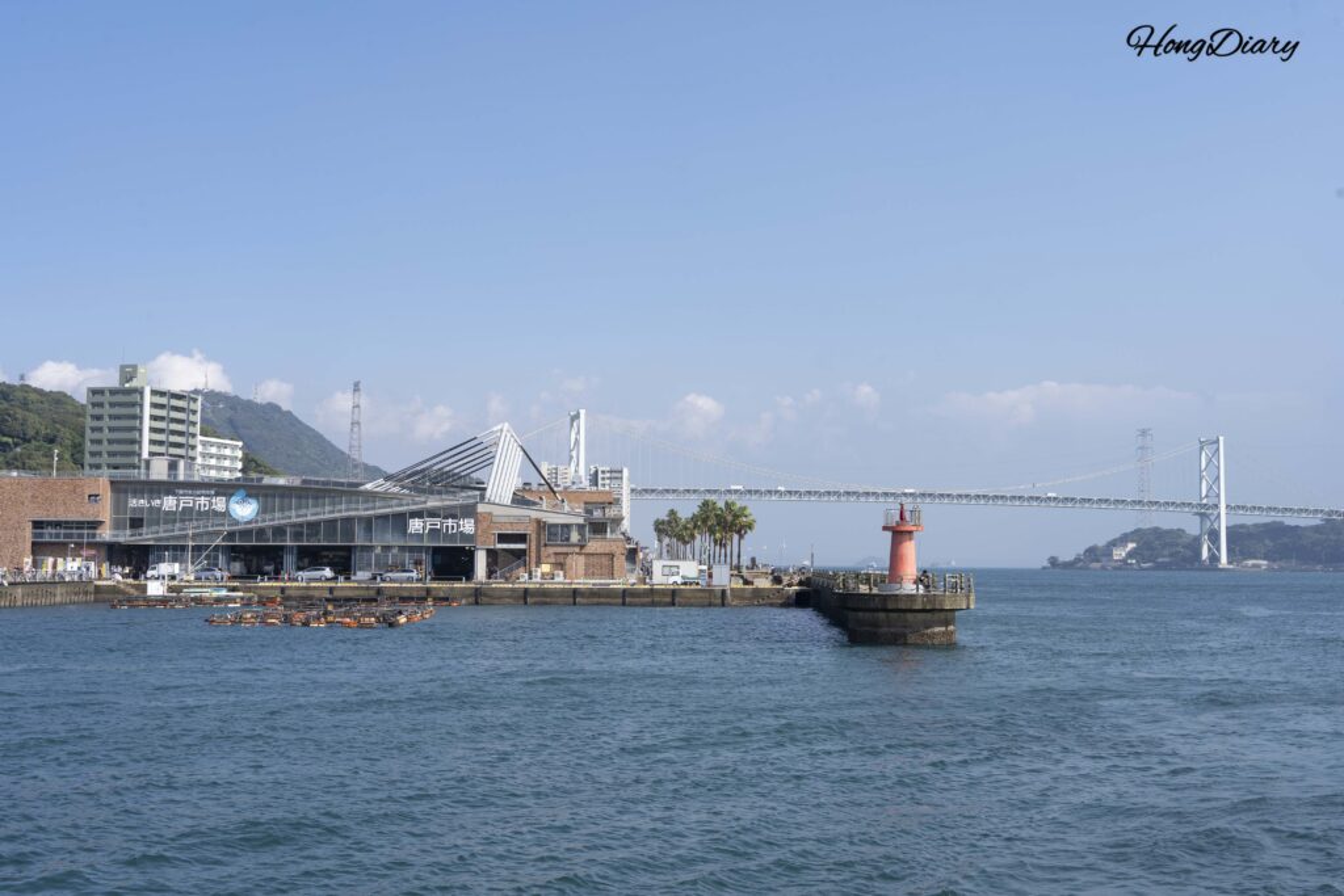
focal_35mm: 40
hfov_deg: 48.5
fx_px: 1493
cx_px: 672
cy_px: 448
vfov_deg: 33.4
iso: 100
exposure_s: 1/200
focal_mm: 40
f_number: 11
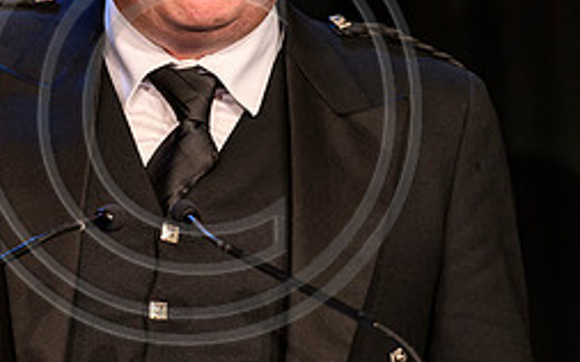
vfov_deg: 2.0
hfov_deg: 3.2
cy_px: -16
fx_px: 10399
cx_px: 158
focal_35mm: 658
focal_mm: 200
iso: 1600
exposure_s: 1/200
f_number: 3.2
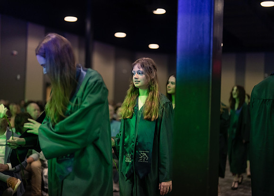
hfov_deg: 36.7
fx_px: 413
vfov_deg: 26.6
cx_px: 137
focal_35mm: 53
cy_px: 98
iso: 1250
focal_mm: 50
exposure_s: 1/500
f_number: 1.2
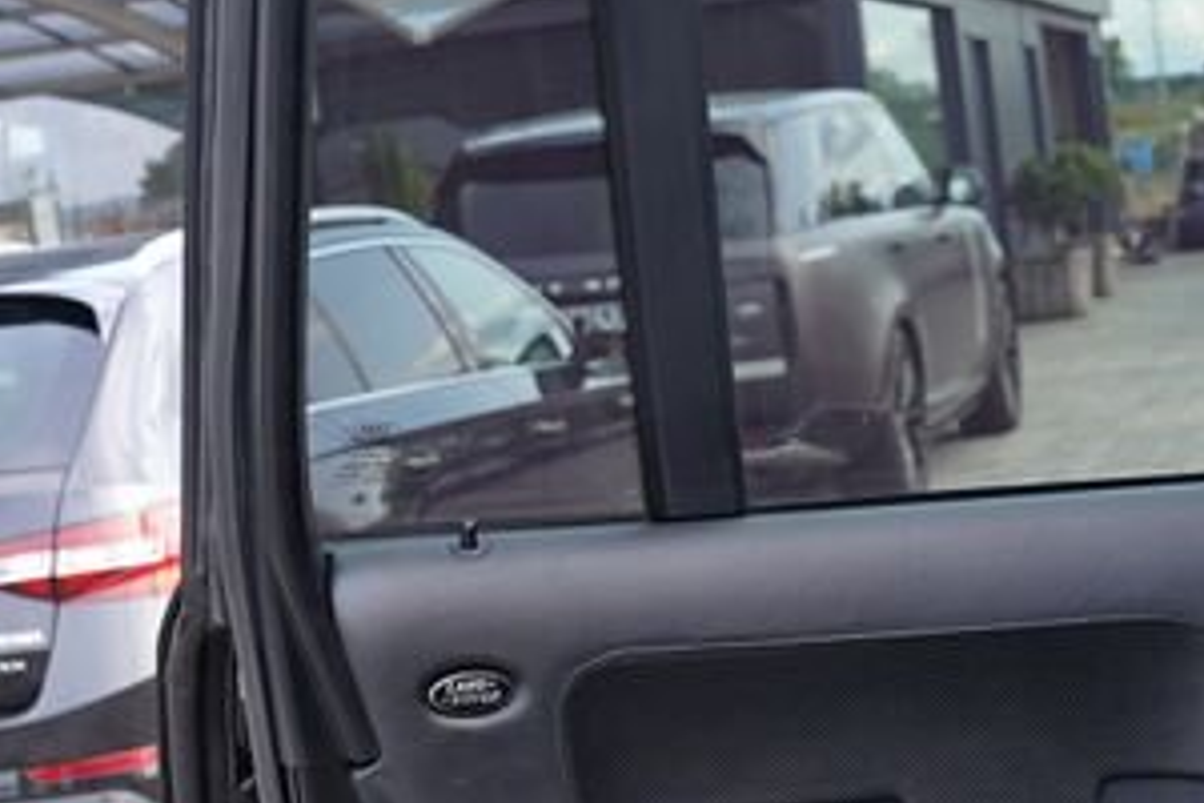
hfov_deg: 24.1
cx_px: 1088
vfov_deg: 16.5
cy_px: 640
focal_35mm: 82
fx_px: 2742
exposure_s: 1/80
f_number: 4.5
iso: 100
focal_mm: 24
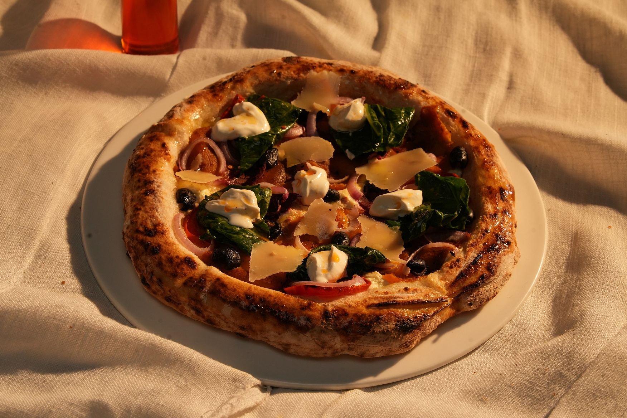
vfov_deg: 19.5
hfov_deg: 28.8
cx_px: 314
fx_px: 1219
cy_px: 209
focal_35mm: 70
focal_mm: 70
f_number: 11
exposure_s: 1/160
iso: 1250
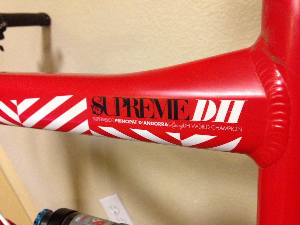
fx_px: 286
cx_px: 150
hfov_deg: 55.4
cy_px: 112
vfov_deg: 42.9
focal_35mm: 33
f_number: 2.4
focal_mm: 4.12
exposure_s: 1/15
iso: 400
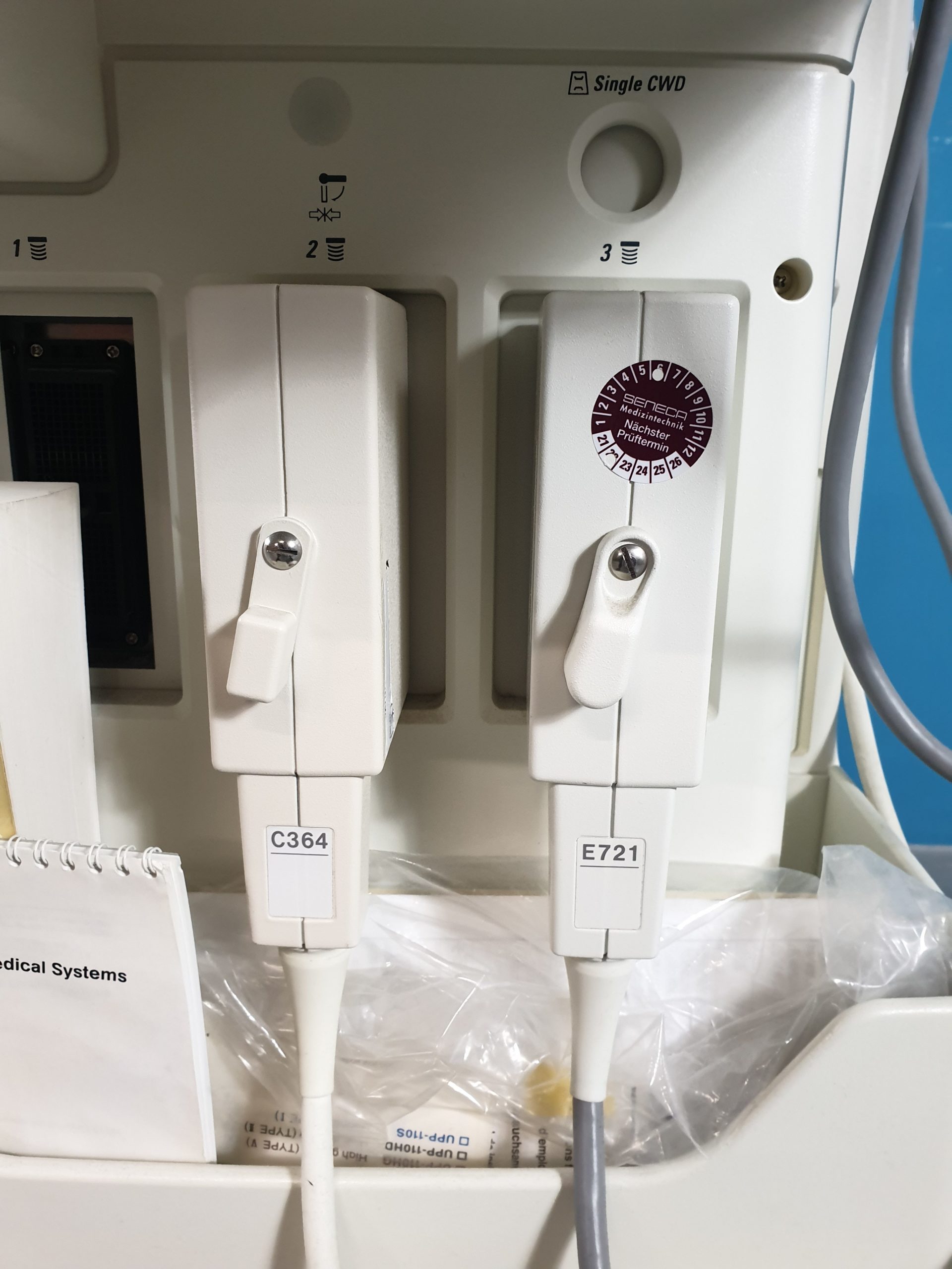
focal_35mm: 26
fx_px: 953
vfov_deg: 67.3
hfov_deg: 53.1
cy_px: 634
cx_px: 476
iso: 250
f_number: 2.4
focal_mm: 4.3
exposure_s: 1/25
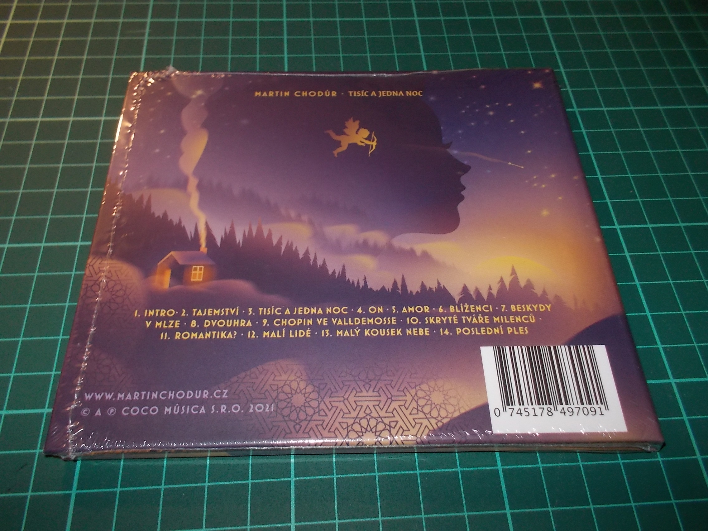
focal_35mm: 29
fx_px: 593
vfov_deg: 48.2
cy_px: 266
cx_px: 354
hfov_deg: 61.7
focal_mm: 4.1
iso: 200
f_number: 3.3
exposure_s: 1/30
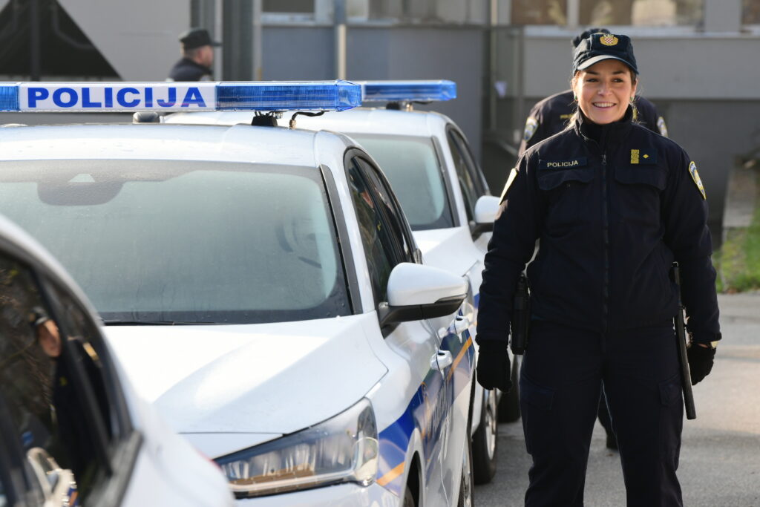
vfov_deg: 7.6
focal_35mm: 180
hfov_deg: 11.4
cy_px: 254
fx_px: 3800
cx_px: 380
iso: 500
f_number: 8
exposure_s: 1/320
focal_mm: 180
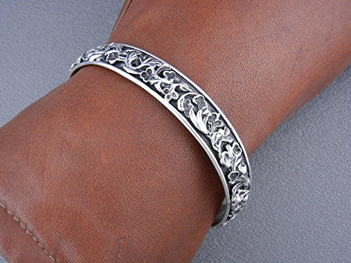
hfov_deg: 32.7
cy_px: 132
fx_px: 598
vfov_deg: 24.8
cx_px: 176
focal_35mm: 59
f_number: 4
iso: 200
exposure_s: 1/2.9
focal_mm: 10.6
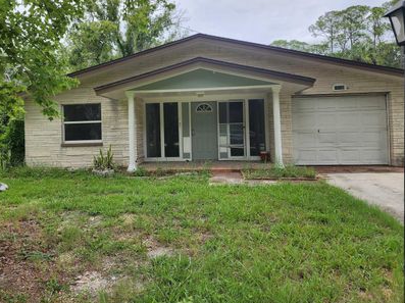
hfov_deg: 61.3
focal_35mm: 29
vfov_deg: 48.0
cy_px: 126
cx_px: 166
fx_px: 339
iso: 12
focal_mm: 6.4
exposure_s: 1/659
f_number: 1.8
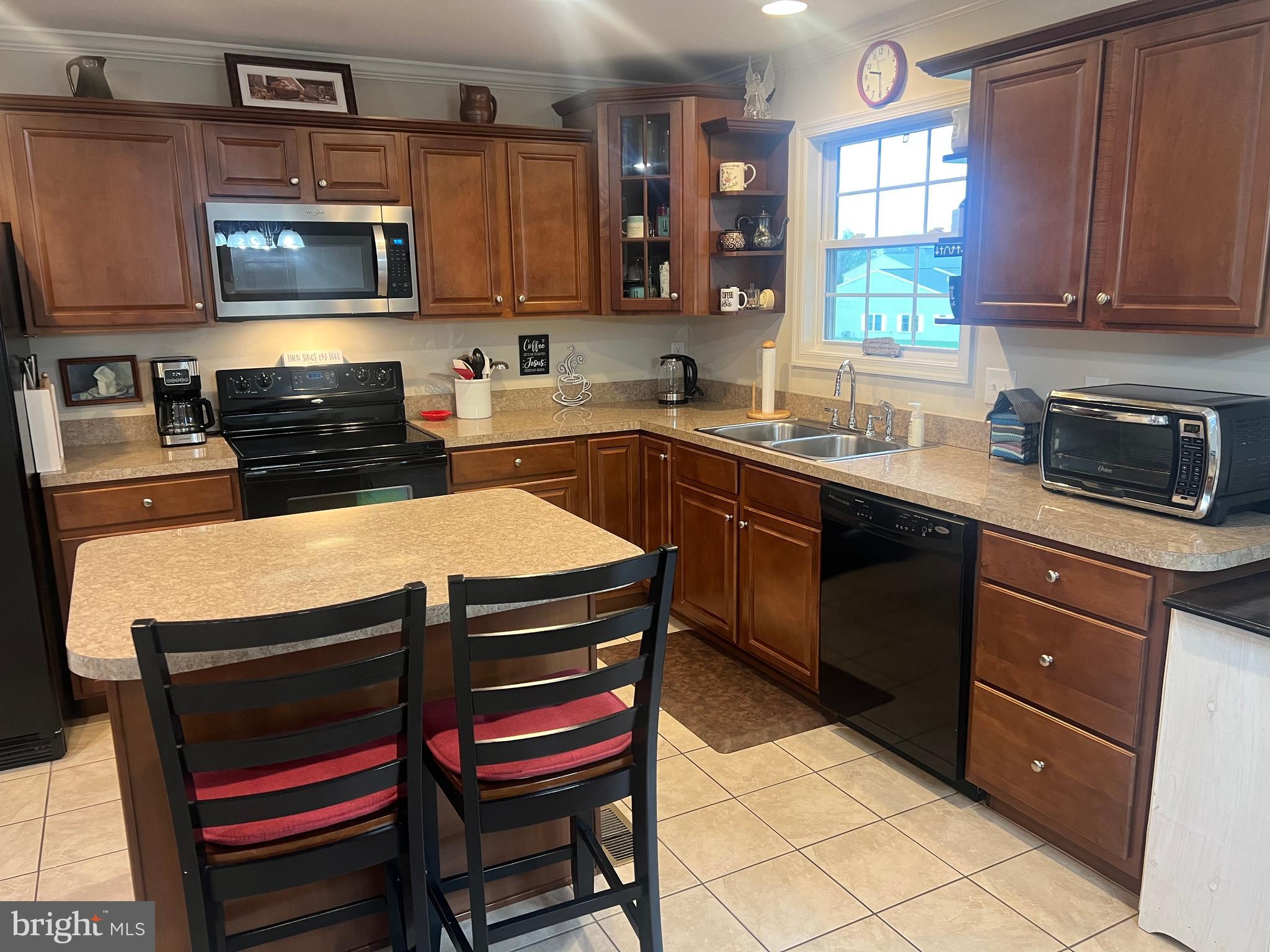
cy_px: 476
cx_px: 635
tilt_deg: -13.2
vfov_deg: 53.1
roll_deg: +0.9
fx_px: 954
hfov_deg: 67.3
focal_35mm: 26
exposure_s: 1/60
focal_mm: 5.7
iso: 200
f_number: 1.5
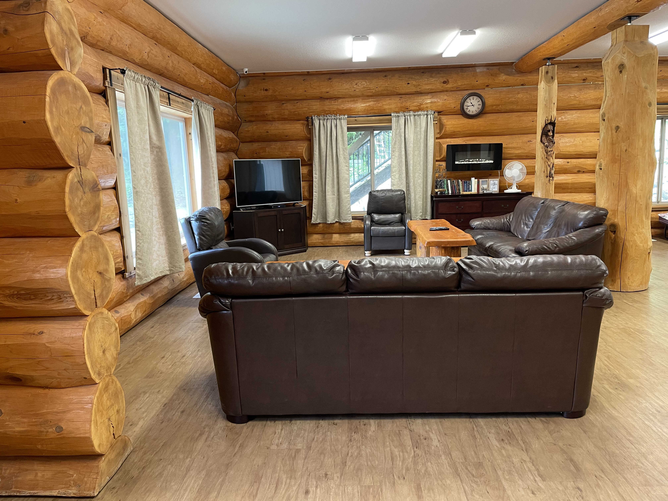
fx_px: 502
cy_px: 250
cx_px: 334
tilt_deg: -8.4
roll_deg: +1.7
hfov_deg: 67.3
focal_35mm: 26
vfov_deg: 53.1
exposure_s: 1/52
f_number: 1.6
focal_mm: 4.2
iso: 160
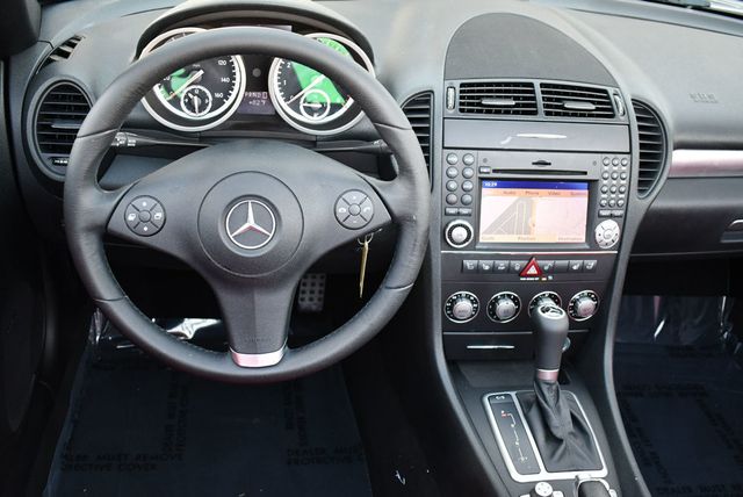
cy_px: 248
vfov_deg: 36.9
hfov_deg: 53.1
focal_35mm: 36
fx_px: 744
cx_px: 372
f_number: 3.5
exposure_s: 1/160
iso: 800
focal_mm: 18
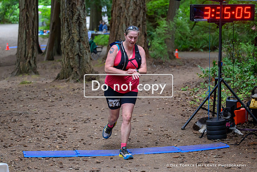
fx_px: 631
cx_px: 120
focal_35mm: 88
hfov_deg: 23.0
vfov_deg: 15.5
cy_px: 74
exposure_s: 1/640
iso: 4500
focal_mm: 70
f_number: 3.2
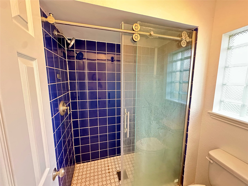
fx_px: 100
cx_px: 124
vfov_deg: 85.7
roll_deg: -0.1
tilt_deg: -6.2
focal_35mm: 14
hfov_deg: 102.1
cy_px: 93
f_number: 2.2
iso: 800
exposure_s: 1/60
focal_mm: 2.22
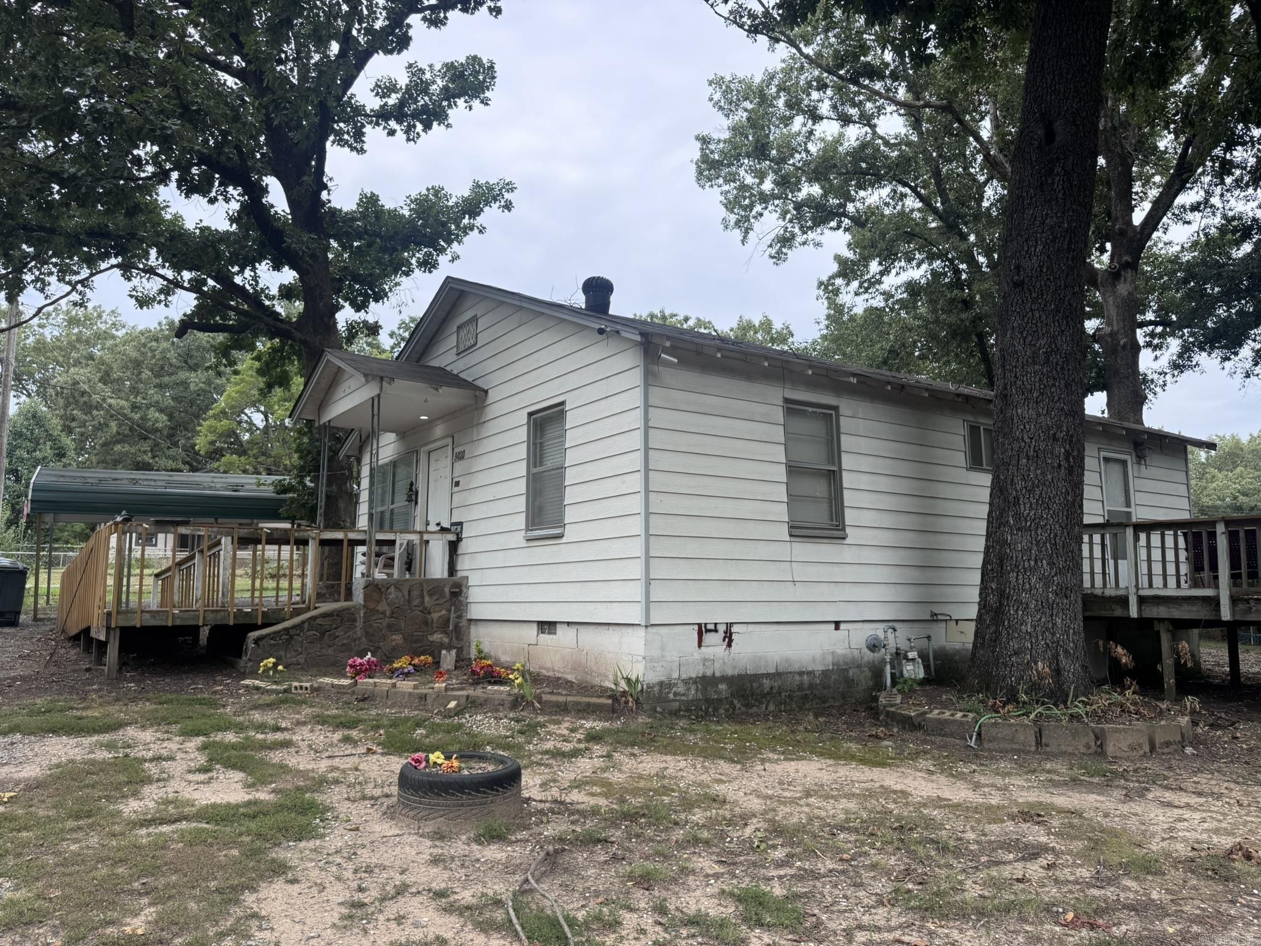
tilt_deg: +6.4
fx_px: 874
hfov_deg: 71.6
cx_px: 630
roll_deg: -1.0
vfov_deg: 56.8
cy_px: 473
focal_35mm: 24
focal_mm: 6.76
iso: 80
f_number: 1.78
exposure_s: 1/1560
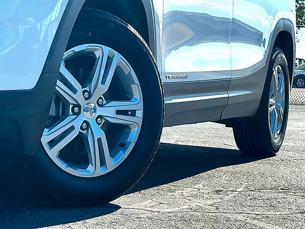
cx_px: 152
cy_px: 114
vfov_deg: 17.8
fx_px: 731
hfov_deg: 23.6
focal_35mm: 83
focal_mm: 6.86
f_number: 1.78
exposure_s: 1/3279
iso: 80
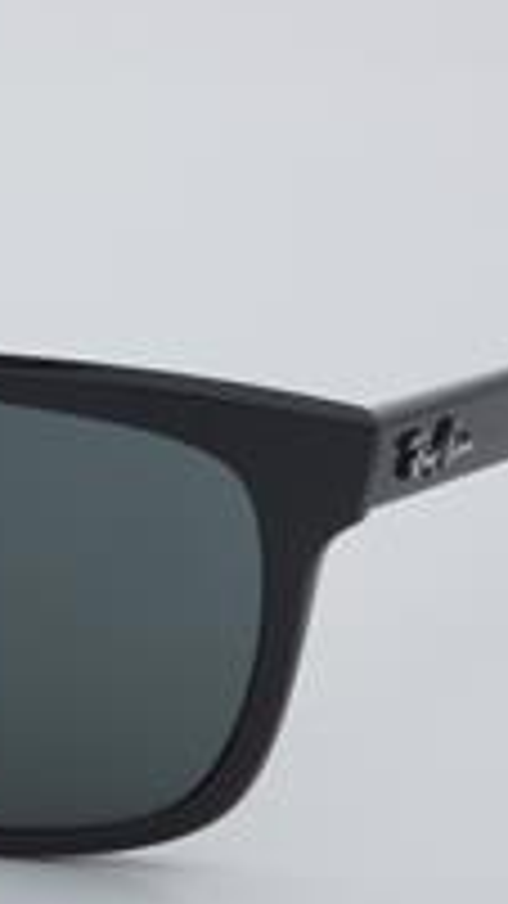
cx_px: -103
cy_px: 504
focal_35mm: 156
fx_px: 3737
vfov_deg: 13.8
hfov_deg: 7.7
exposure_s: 1/4
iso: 100
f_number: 32
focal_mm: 50
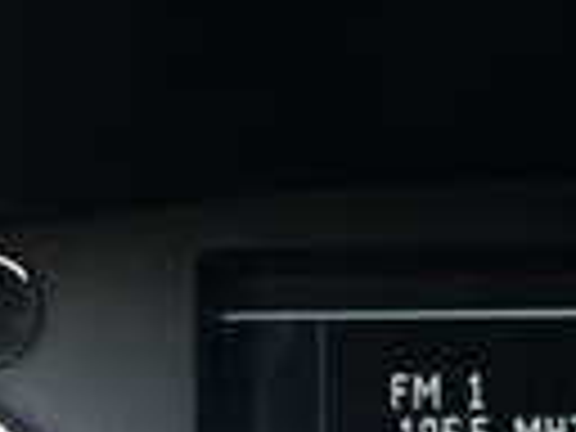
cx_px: 464
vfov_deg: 9.7
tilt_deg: -20.3
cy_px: 592
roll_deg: +0.8
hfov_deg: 13.2
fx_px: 2479
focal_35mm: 149
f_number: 2.2
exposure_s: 1/33
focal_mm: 4.15
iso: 40
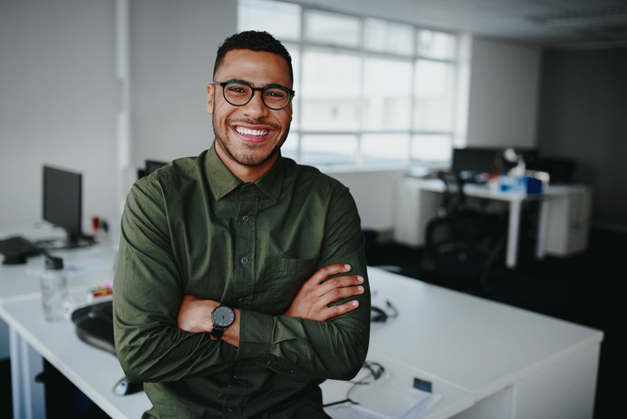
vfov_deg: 37.9
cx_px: 314
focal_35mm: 35
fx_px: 610
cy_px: 210
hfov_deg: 54.4
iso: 400
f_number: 1.8
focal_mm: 35
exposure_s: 1/800
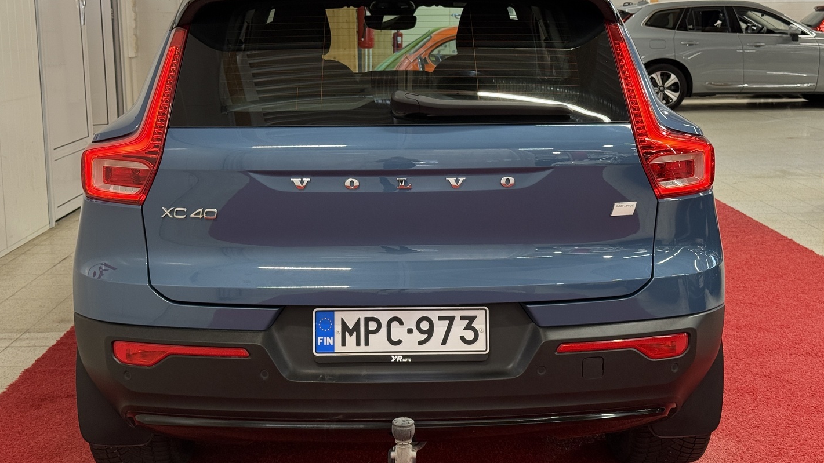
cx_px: 411
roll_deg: +0.4
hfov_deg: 39.2
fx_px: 1158
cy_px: 209
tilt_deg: -9.0
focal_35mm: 53
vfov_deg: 22.6
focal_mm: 6.76
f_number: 1.78
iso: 100
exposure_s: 1/84
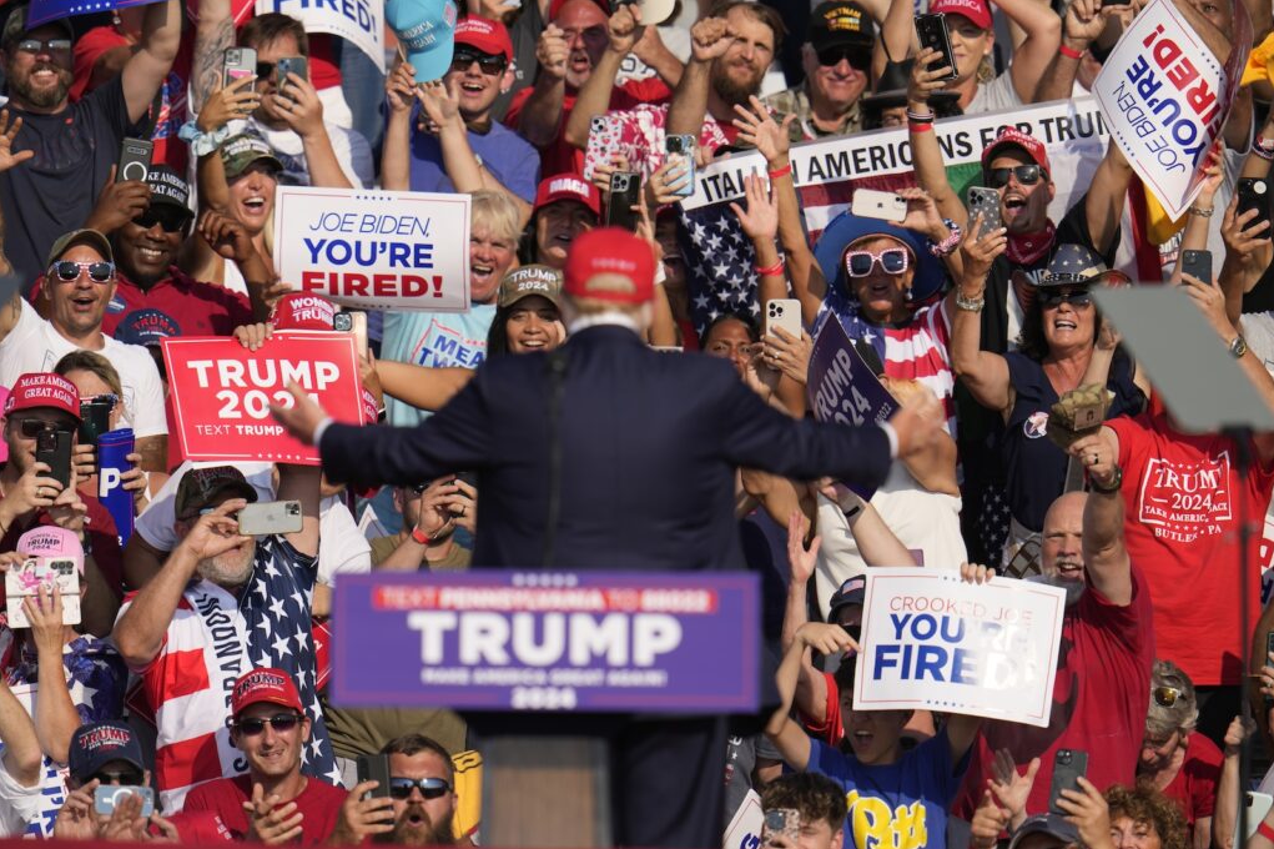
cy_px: 425
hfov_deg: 3.7
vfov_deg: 2.4
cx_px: 638
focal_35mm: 562
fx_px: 19881
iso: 100
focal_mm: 560
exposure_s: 1/1000
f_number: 5
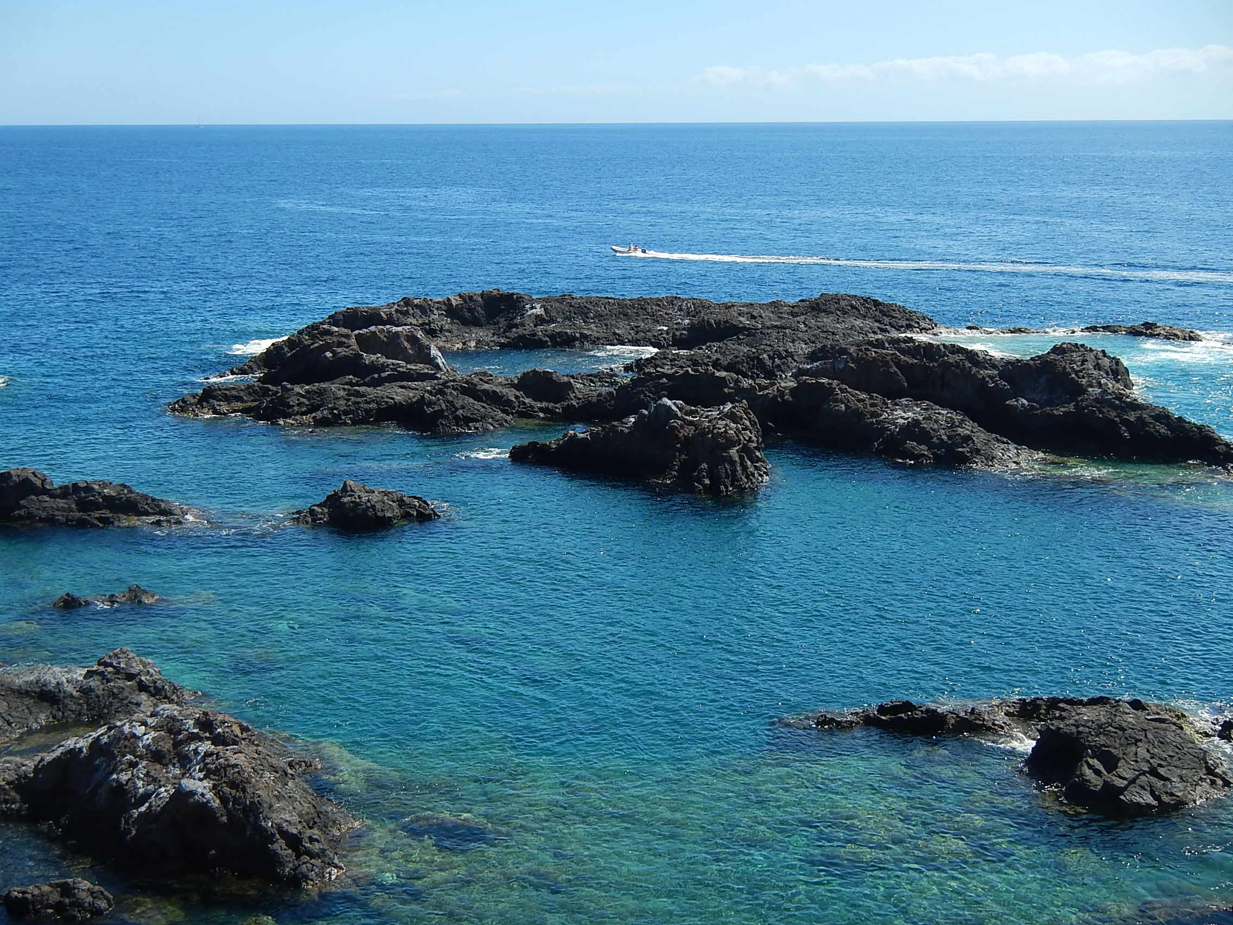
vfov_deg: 28.6
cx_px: 616
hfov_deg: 37.5
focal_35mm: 51
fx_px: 1817
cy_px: 462
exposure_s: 1/800
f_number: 4.1
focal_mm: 9.1
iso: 125
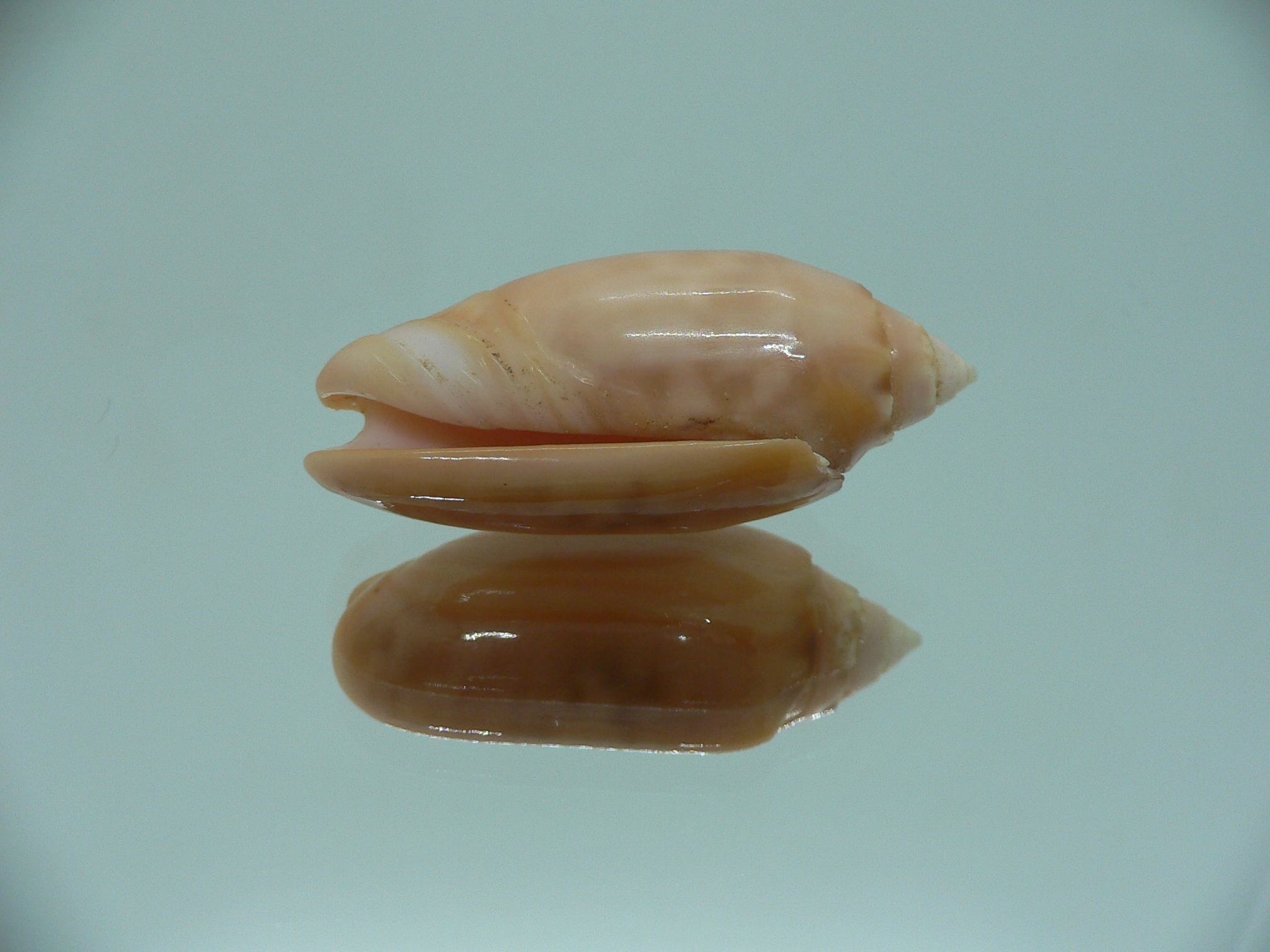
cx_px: 635
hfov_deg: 52.6
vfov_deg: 40.7
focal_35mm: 35
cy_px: 476
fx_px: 1284
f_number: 2.8
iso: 80
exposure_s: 1/60
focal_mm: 4.6
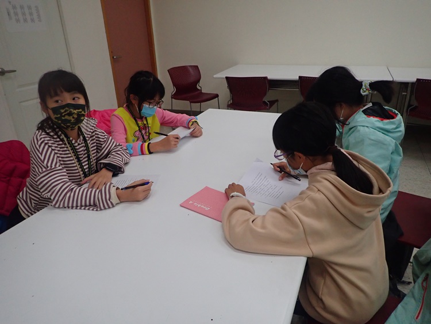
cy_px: 162
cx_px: 216
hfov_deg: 69.4
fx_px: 311
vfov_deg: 54.9
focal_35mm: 25
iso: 400
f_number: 2
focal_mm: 4.5
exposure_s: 1/500
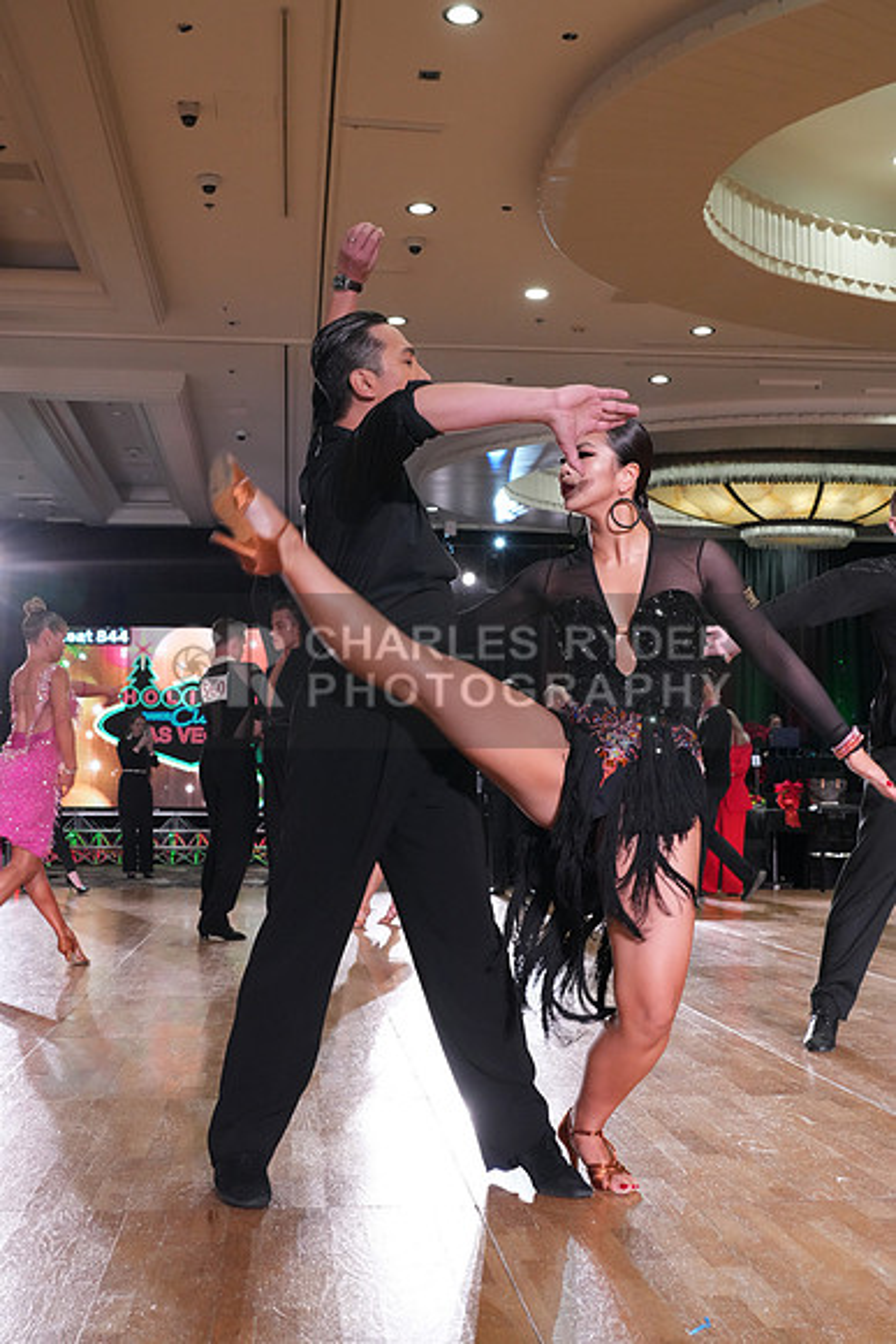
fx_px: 1530
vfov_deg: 47.4
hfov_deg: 32.6
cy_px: 672
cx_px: 448
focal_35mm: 41
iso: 4000
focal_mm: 41
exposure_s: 1/200
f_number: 7.1
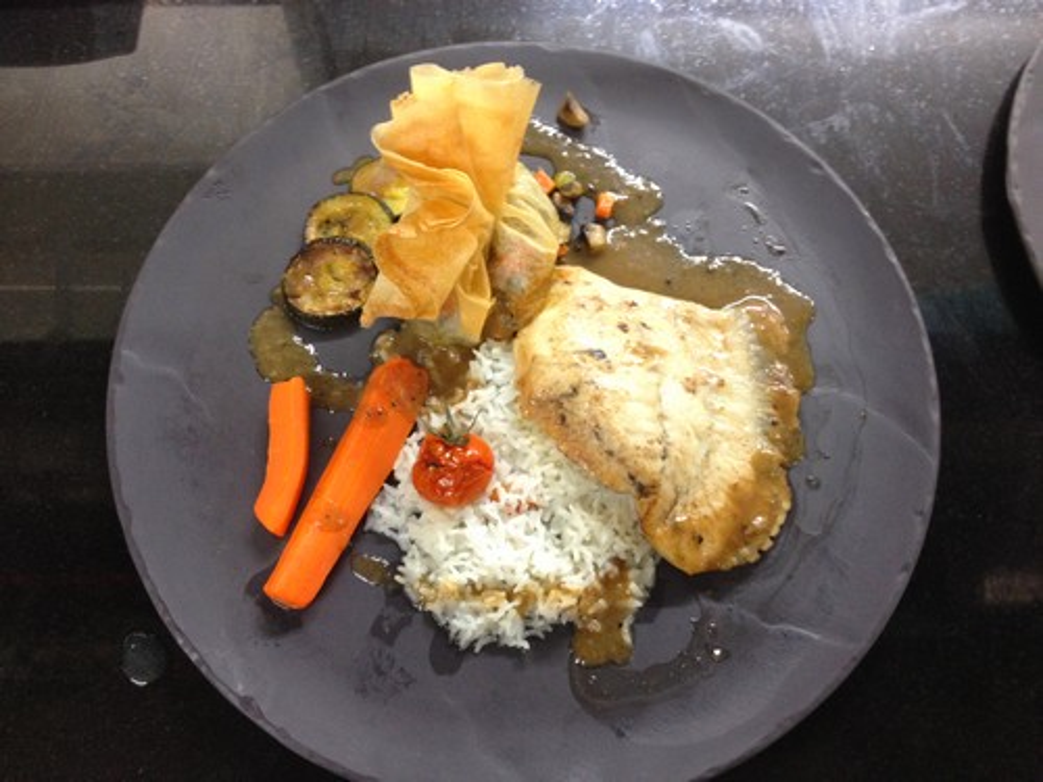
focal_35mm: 35
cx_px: 522
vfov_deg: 40.7
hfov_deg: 52.6
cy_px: 391
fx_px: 1055
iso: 160
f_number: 2.4
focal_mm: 4.28
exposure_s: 1/20
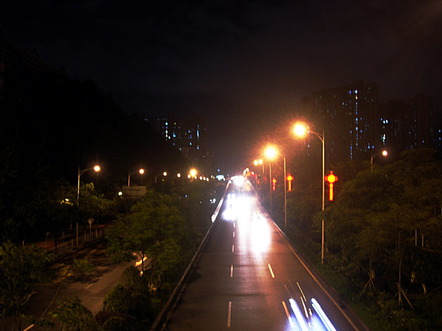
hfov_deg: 49.0
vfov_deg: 37.7
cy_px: 166
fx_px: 485
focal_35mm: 38
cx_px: 221
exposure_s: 1/1.1
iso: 64
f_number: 2.8
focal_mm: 7.8
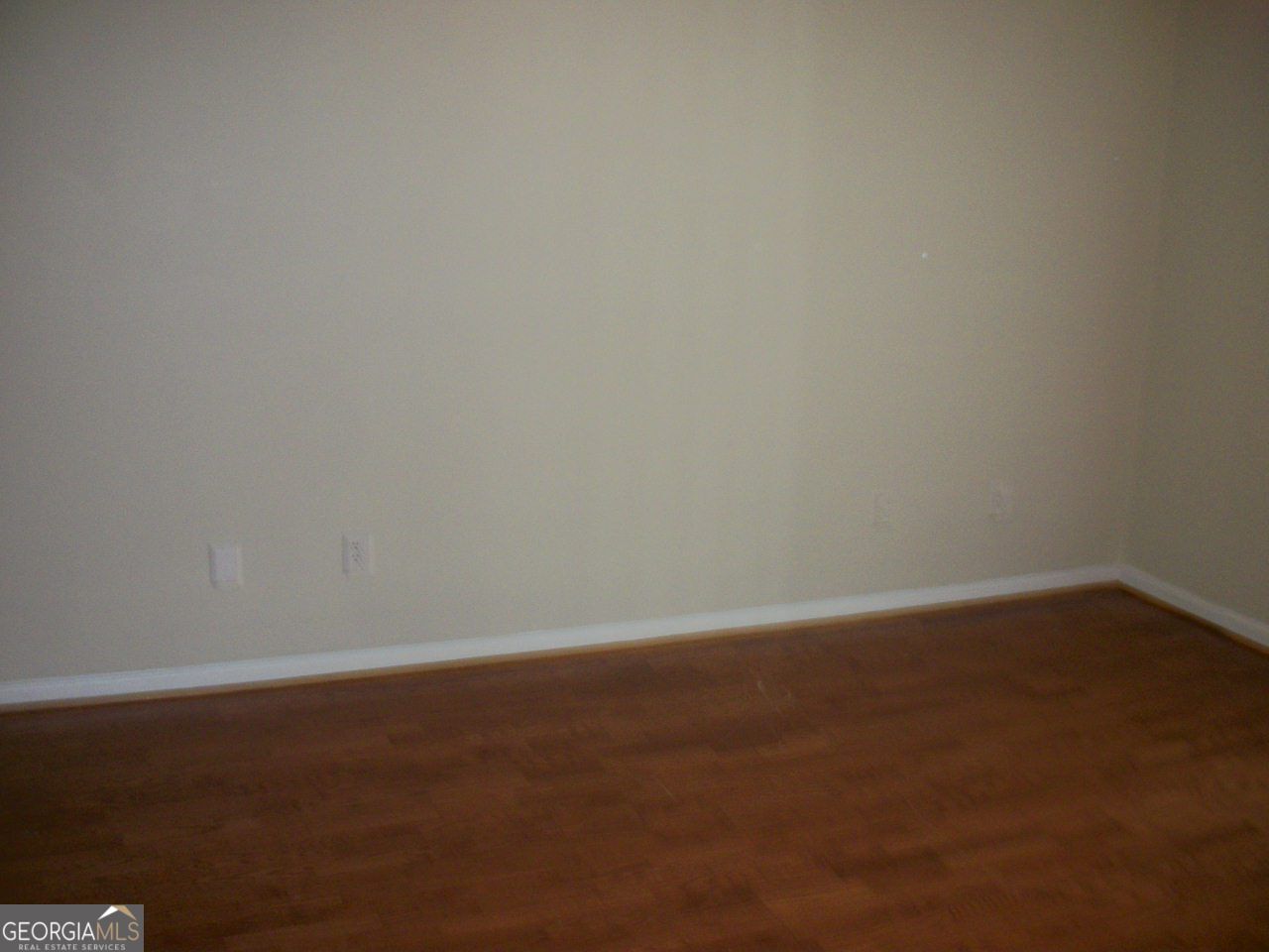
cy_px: 476
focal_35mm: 35
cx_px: 634
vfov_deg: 40.7
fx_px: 1283
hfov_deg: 52.6
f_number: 3.1
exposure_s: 1/30
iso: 160
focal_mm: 6.3
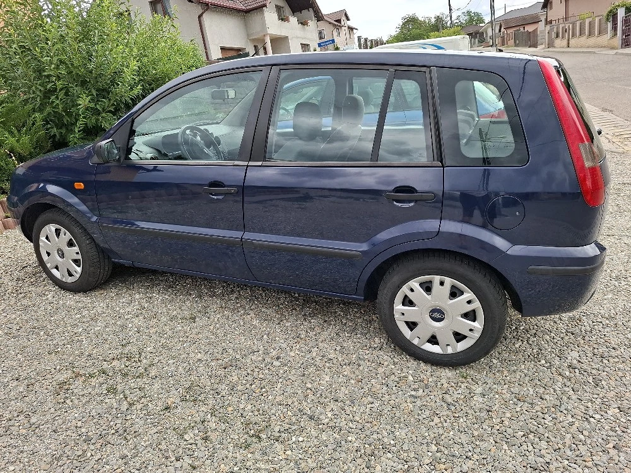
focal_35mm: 23
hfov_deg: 73.9
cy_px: 236
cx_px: 316
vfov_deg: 58.9
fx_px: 419
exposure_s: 1/625
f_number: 1.8
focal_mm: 5.54
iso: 50
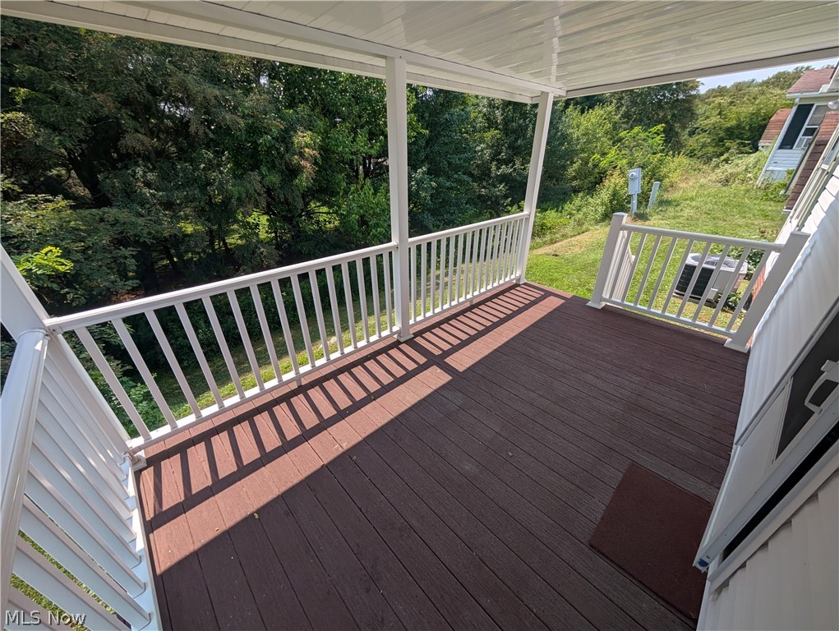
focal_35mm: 12
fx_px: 291
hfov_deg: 110.5
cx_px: 420
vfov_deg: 94.6
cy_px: 316
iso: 53
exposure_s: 1/1828
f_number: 1.7
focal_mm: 2.02
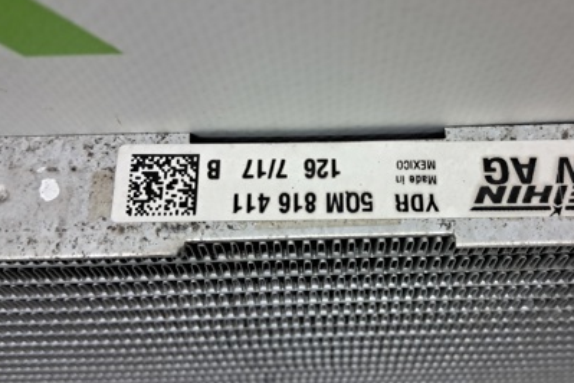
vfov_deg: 29.9
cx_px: 352
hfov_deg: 43.3
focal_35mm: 45
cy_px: 198
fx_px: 717
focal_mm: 4
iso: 125
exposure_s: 1/50
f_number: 1.8
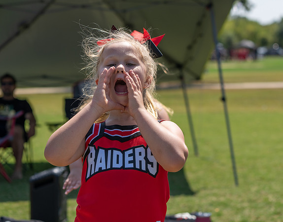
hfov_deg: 15.7
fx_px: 1023
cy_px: 106
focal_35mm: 123
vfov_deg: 12.4
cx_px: 149
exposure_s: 1/800
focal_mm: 100
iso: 125
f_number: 5.6
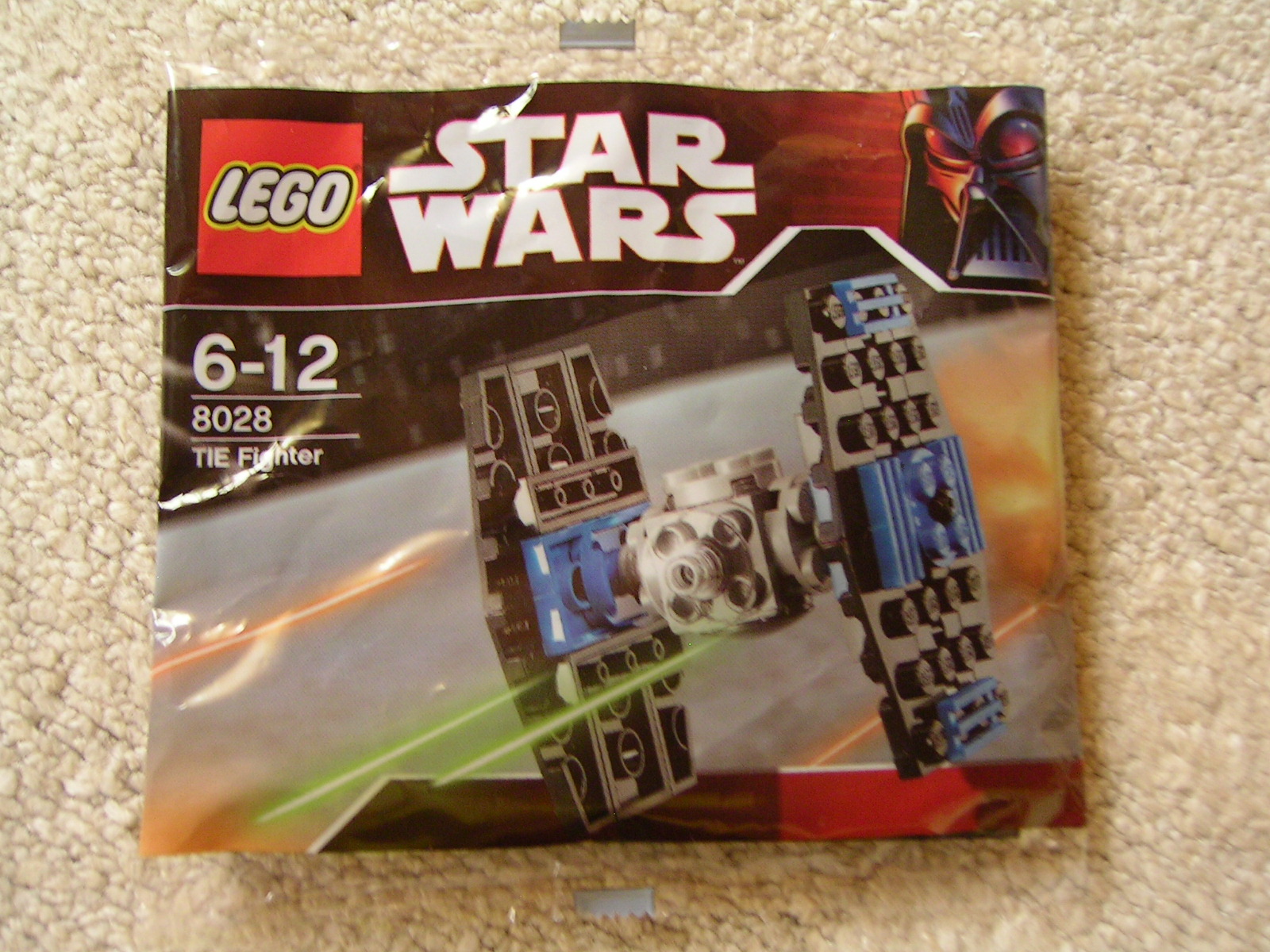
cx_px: 635
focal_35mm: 36
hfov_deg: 51.4
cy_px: 476
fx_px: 1321
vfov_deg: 39.7
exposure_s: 1/4.5
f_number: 2.8
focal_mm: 5.6
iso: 100
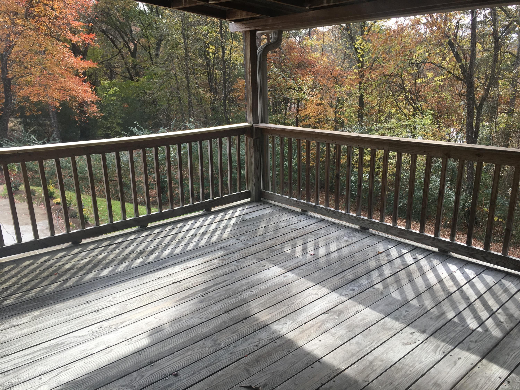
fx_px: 436
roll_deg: +0.5
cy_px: 195
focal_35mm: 29
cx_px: 260
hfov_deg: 61.7
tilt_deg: -17.1
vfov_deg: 48.2
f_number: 2.2
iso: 25
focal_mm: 4.15
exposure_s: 1/250
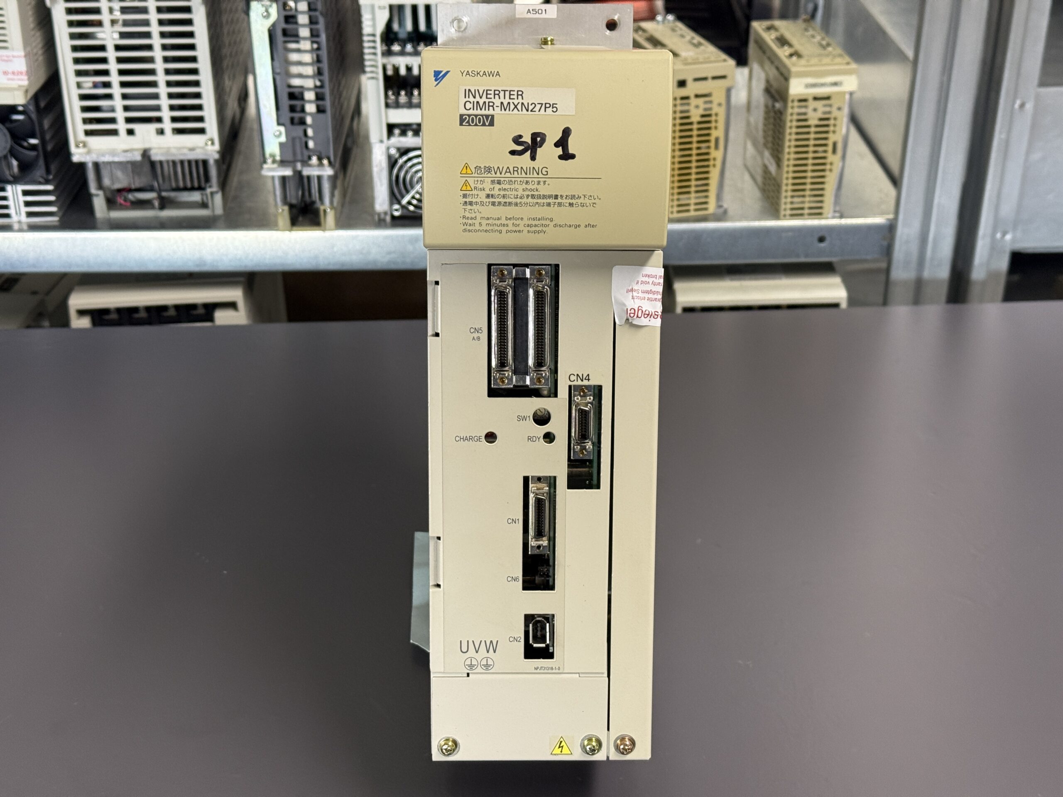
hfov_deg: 39.7
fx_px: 1474
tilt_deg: -28.4
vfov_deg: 30.3
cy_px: 398
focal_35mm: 48
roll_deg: +0.0
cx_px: 532
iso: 160
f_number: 1.78
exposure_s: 1/50
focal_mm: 6.76
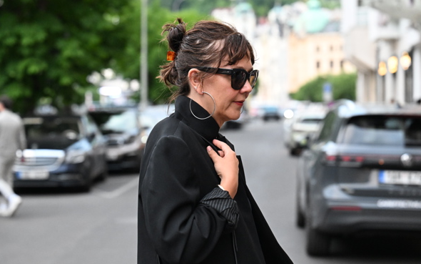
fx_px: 998
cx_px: 198
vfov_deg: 15.0
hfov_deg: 23.8
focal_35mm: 87
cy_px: 140
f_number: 3.5
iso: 6400
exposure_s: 1/500
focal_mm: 73
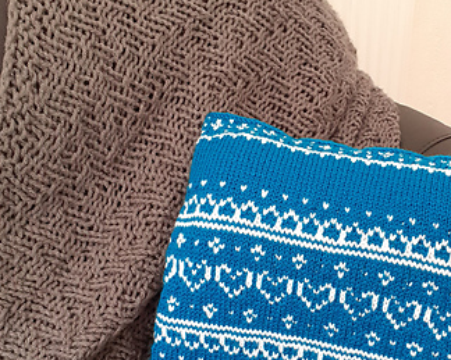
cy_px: 249
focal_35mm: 52
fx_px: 694
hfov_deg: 35.6
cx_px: 301
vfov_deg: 28.9
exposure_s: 1/50
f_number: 1.9
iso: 200
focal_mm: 3.6
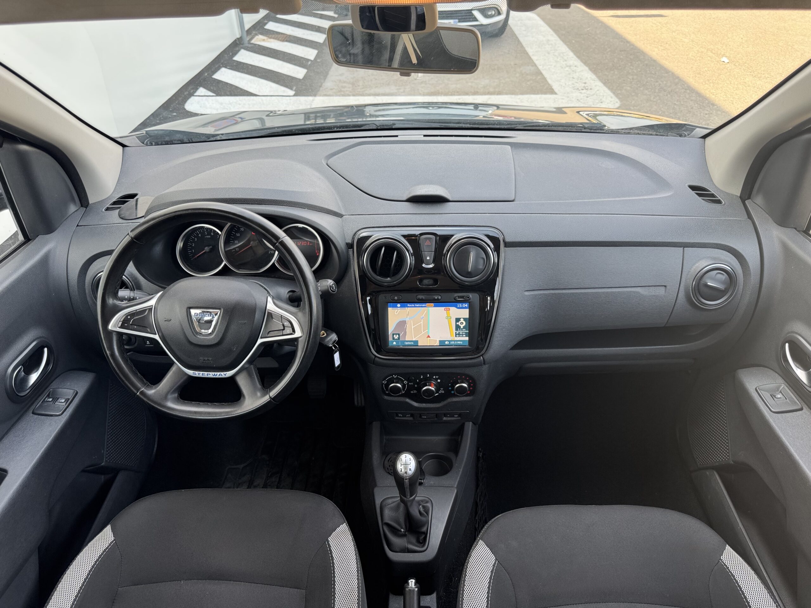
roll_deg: +2.5
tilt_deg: -35.3
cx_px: 406
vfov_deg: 56.8
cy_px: 304
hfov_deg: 71.6
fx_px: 562
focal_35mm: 24
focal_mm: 6.76
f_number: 1.78
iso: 64
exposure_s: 1/176
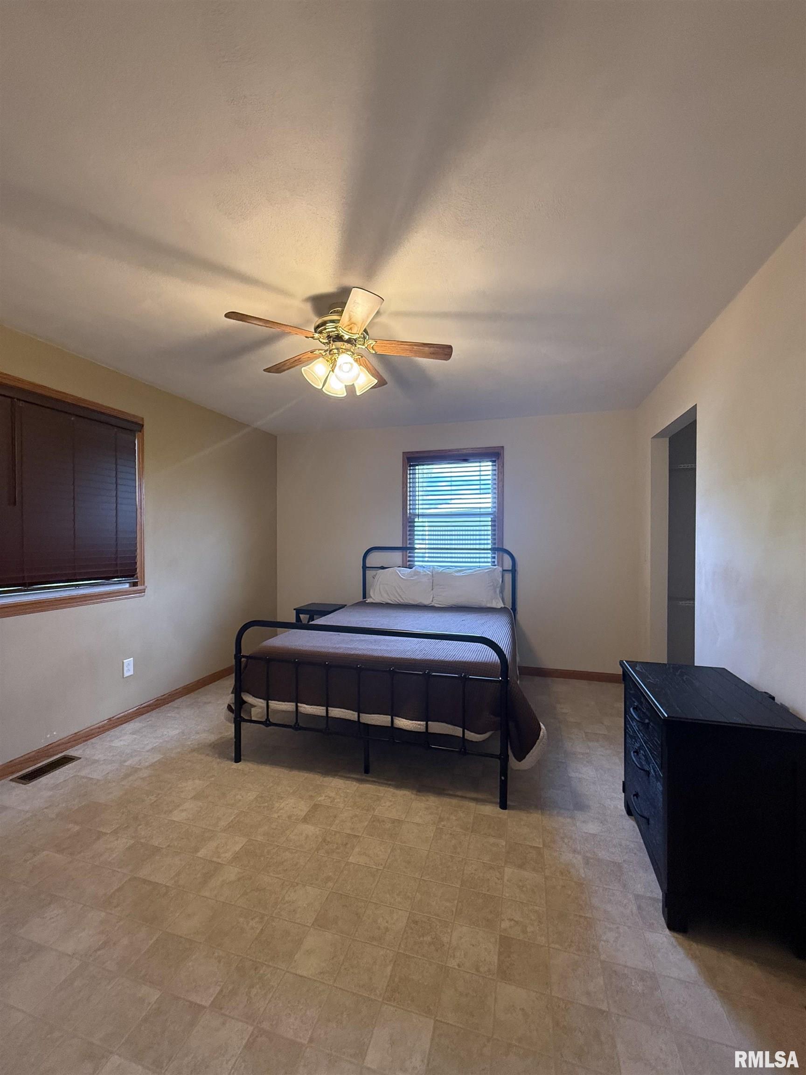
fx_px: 435
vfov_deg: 102.1
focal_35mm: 14
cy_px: 538
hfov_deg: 85.7
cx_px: 403
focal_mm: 2.22
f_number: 2.2
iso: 320
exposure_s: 1/60
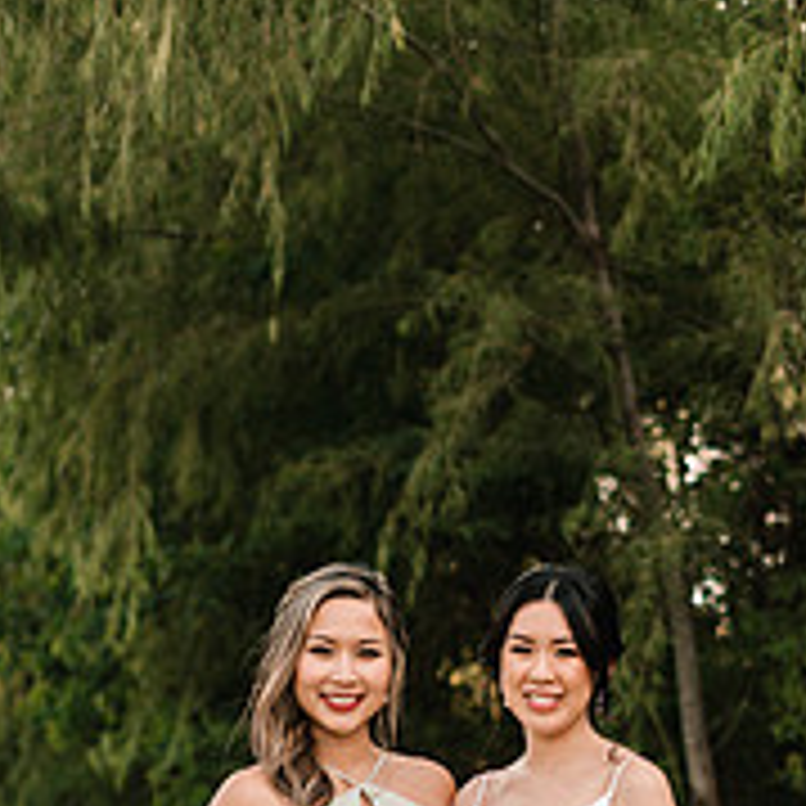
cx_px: 513
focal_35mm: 107
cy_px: 1000
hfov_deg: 16.2
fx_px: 2819
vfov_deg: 15.6
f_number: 2.2
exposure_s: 1/2000
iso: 250
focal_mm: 50
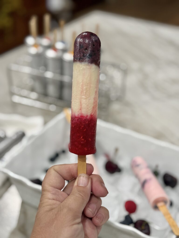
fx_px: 331
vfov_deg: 39.7
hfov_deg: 30.3
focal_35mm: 48
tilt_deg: -34.3
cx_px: 90
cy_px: 119
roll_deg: -1.2
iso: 250
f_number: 1.78
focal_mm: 6.76
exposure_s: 1/40
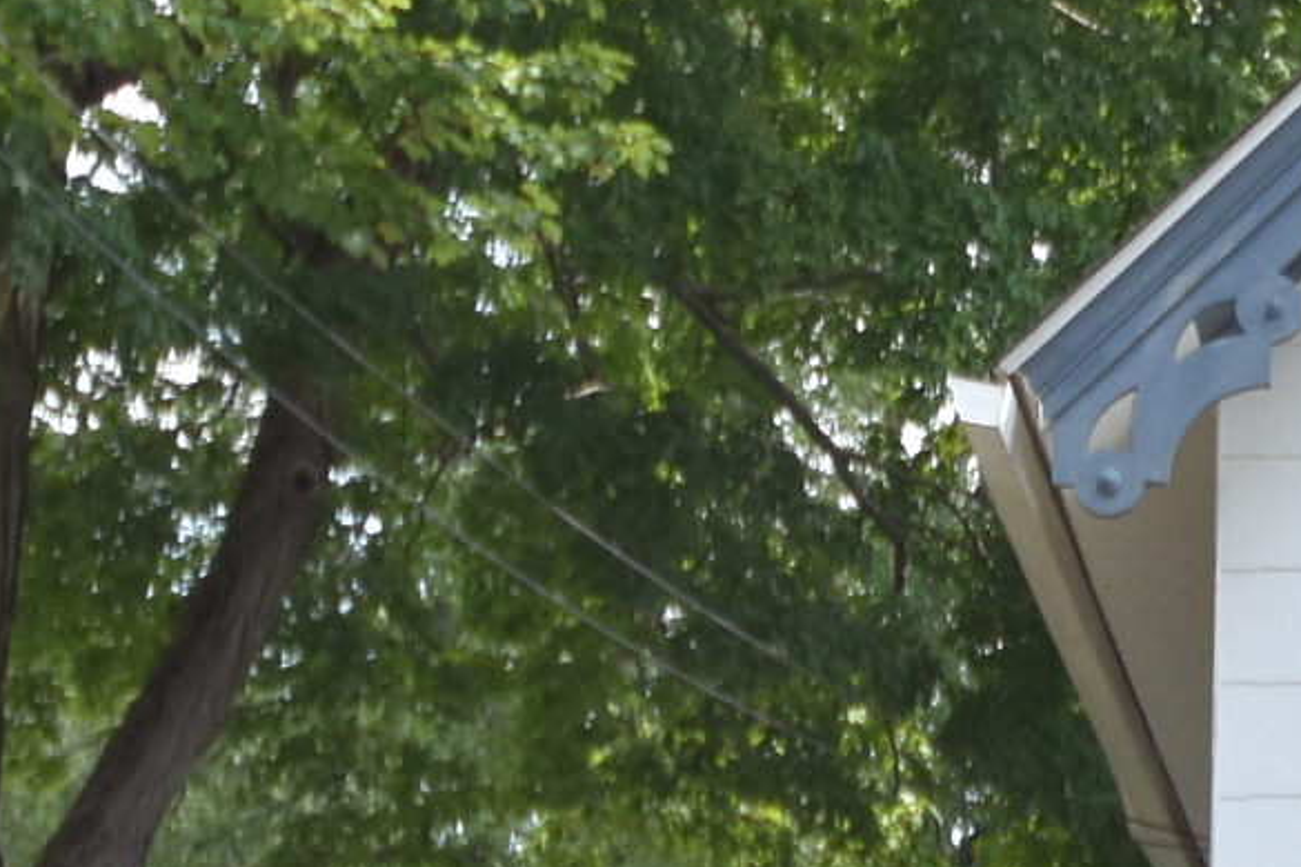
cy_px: 702
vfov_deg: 7.3
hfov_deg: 10.0
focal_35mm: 189
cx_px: 2751
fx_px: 6830
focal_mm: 24
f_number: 8
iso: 220
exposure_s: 1/250
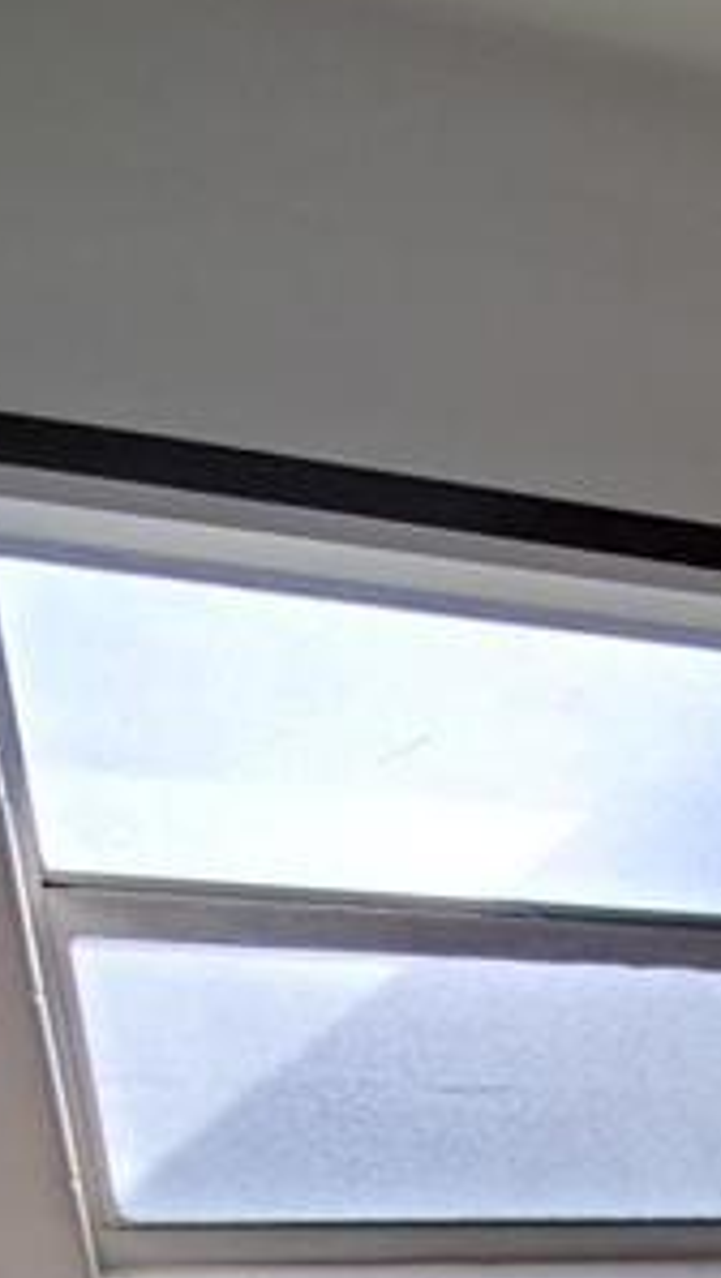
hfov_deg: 17.2
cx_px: 1313
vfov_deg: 26.5
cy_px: 1917
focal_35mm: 57
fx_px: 1934
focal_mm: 1.8
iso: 80
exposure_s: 1/119
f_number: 2.2
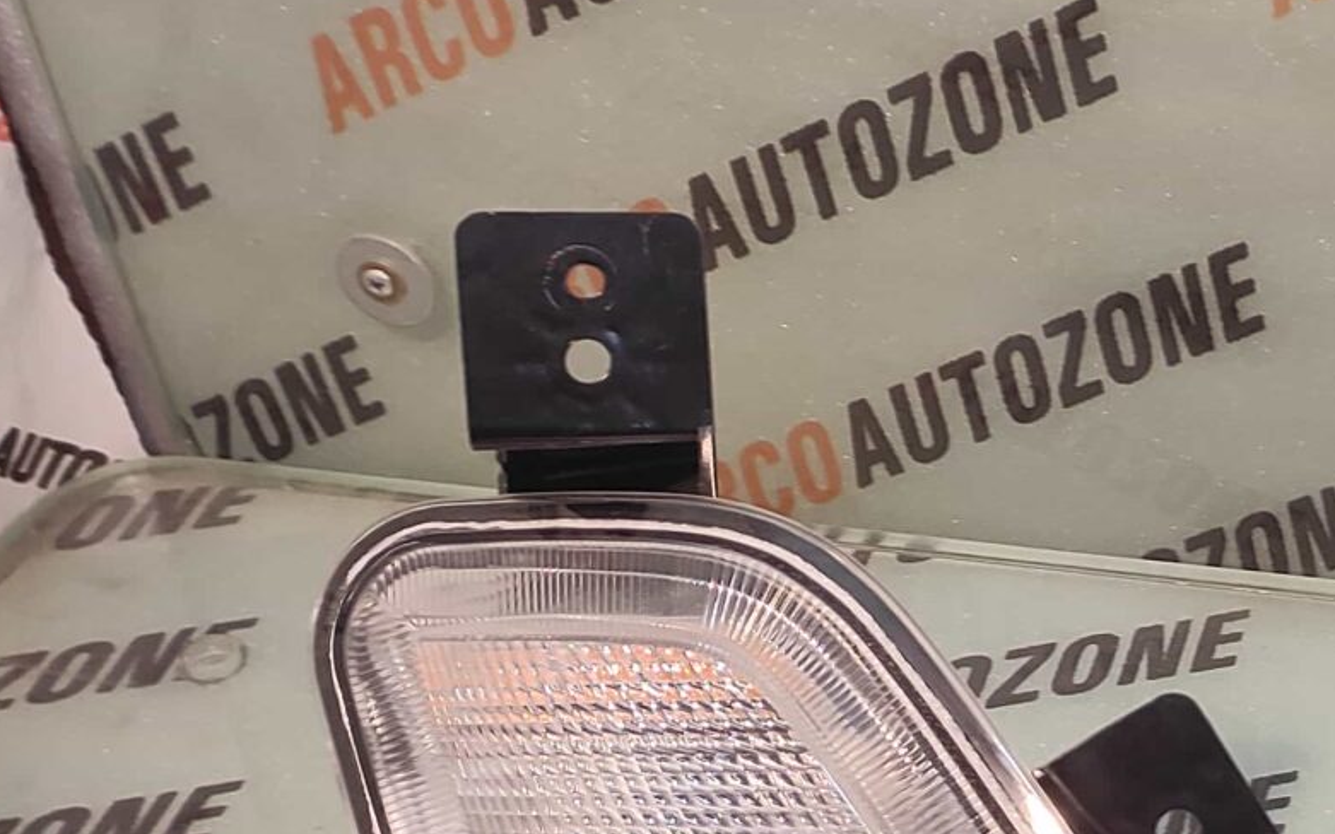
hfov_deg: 29.7
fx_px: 2146
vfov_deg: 21.0
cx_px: 1593
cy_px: 902
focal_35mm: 59
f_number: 1.79
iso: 125
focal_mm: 4.74
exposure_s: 1/33
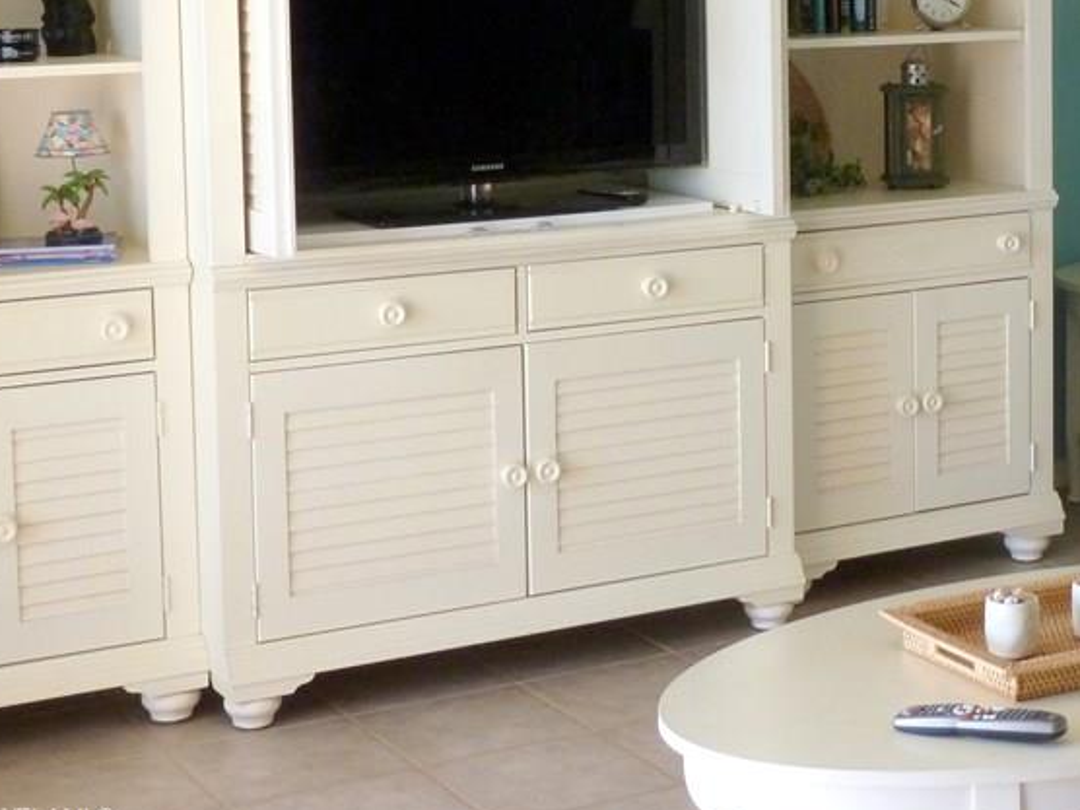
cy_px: 91
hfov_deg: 26.9
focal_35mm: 70
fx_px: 2184
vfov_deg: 20.6
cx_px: 965
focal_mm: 6.8
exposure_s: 1/60
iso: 250
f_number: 3.8
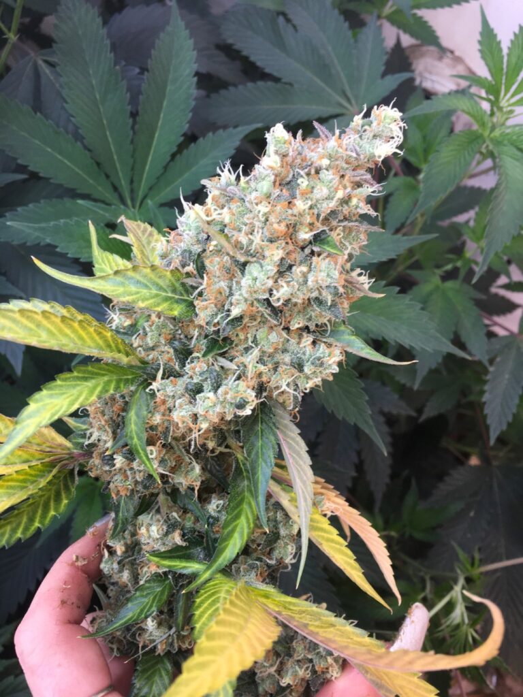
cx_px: 262
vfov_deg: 61.7
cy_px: 348
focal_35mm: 29
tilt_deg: -68.0
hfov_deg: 48.2
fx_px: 584
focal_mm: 4.15
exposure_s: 1/120
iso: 32
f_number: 2.2
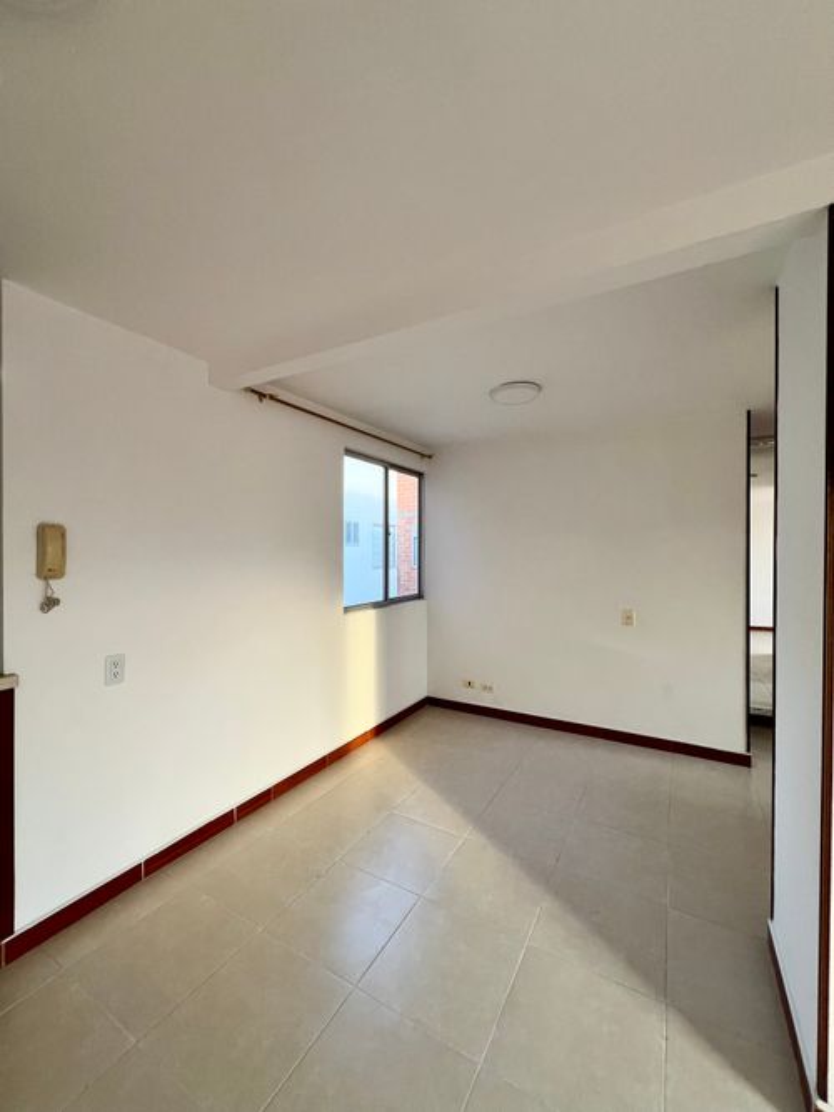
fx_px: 418
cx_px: 417
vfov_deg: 106.2
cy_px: 556
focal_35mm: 13
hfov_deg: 89.9
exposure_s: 1/99
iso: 80
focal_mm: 1.57
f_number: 1.8
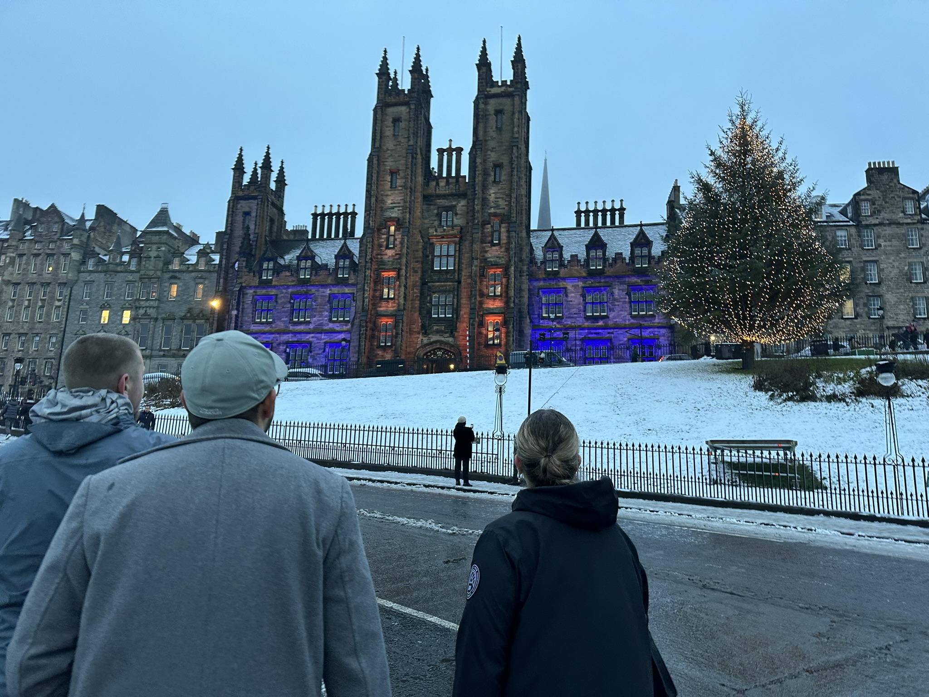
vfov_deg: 56.8
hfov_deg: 71.6
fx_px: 644
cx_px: 464
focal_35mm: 24
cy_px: 348
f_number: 1.78
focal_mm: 6.86
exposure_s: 1/100
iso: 200
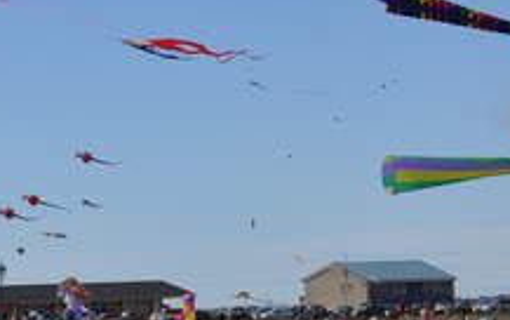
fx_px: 1878
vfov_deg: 9.7
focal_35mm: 135
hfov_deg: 15.5
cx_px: 273
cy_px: 36
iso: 200
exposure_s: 1/400
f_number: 10
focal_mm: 30
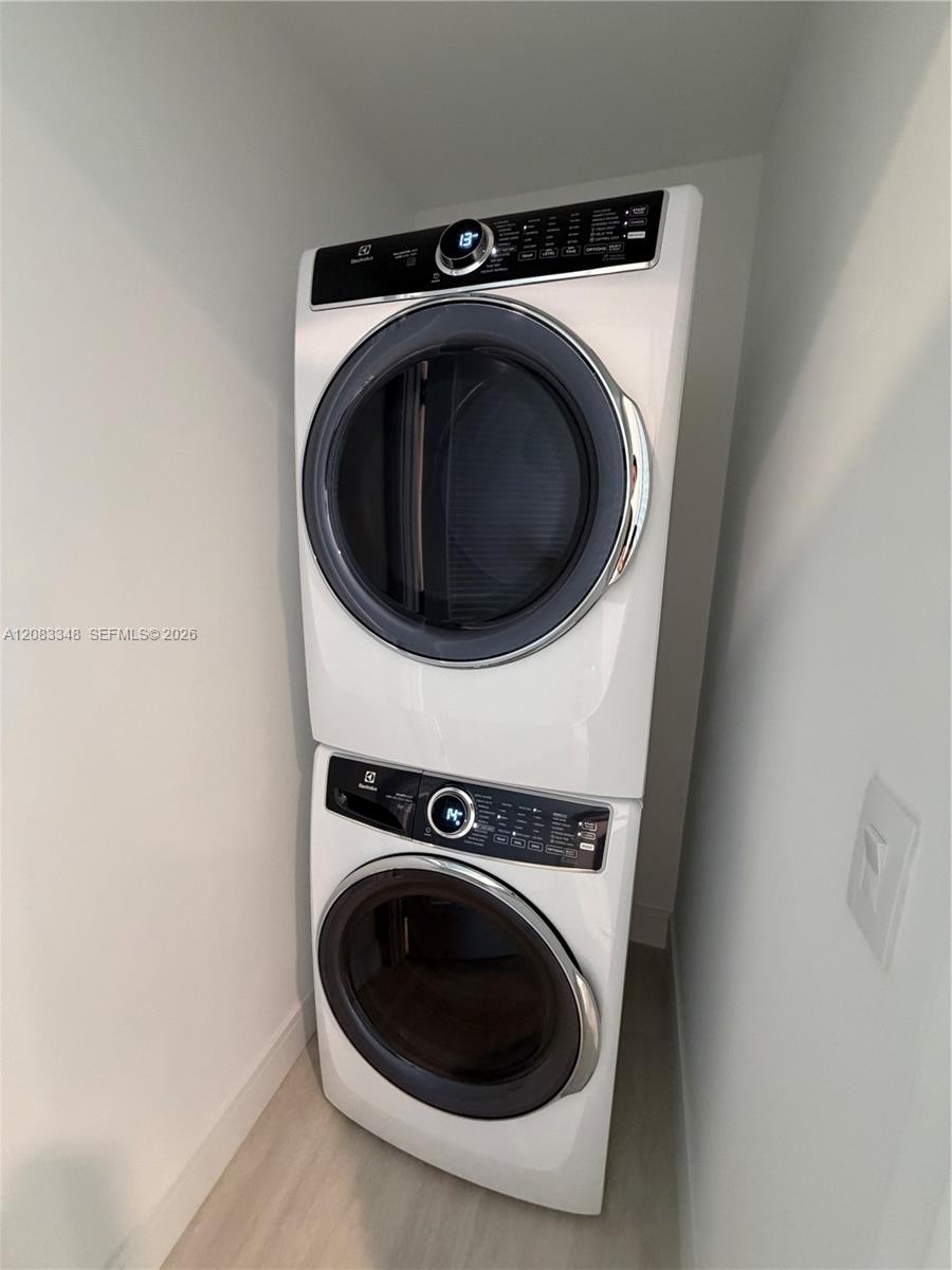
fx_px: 513
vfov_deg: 102.1
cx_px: 476
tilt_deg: -11.5
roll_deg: -2.2
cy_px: 635
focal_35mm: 14
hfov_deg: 85.7
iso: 320
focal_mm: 2.22
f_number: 2.2
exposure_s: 1/60
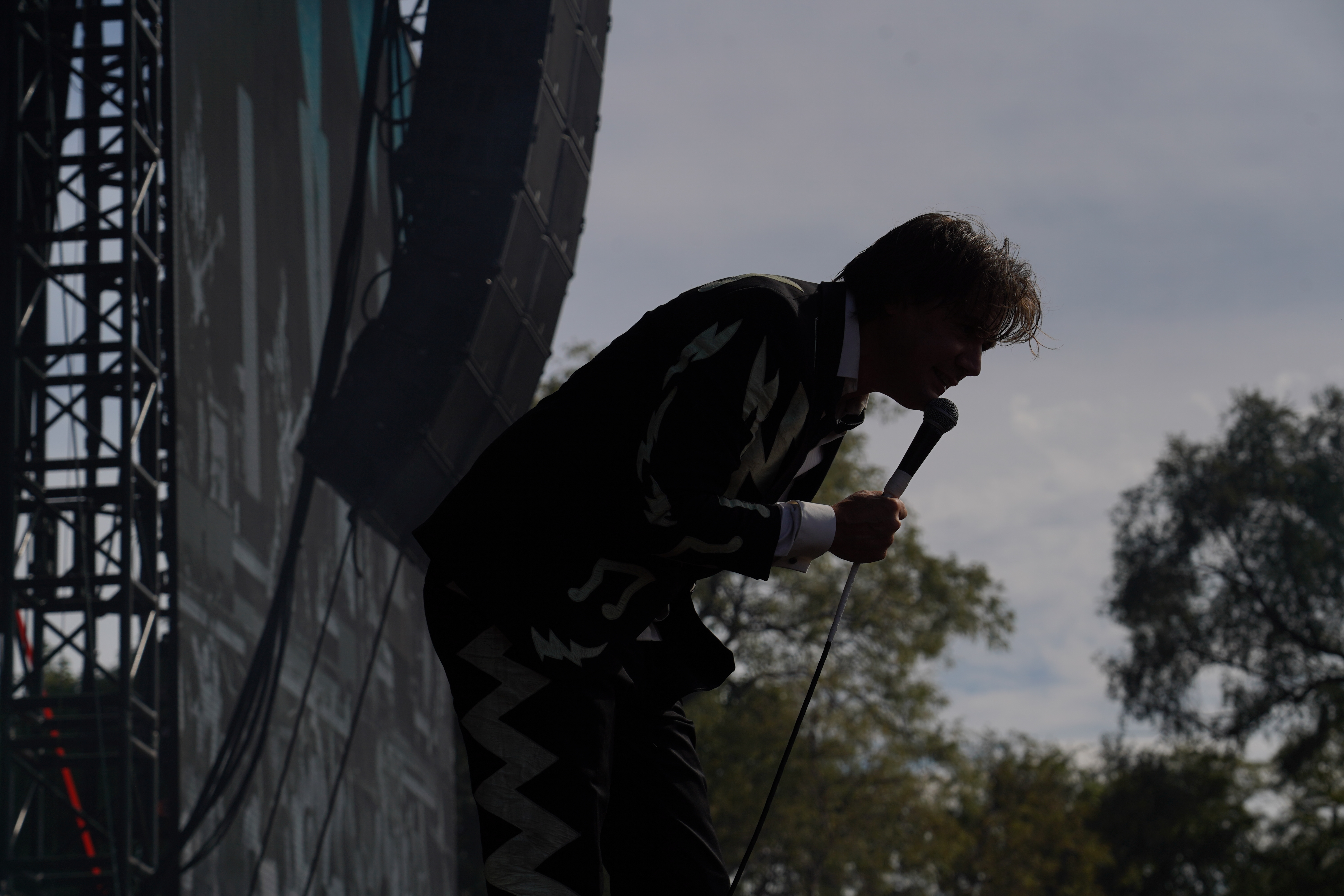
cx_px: 672
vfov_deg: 13.0
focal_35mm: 105
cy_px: 448
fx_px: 3920
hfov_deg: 19.5
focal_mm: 105
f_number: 8
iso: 100
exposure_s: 1/1250
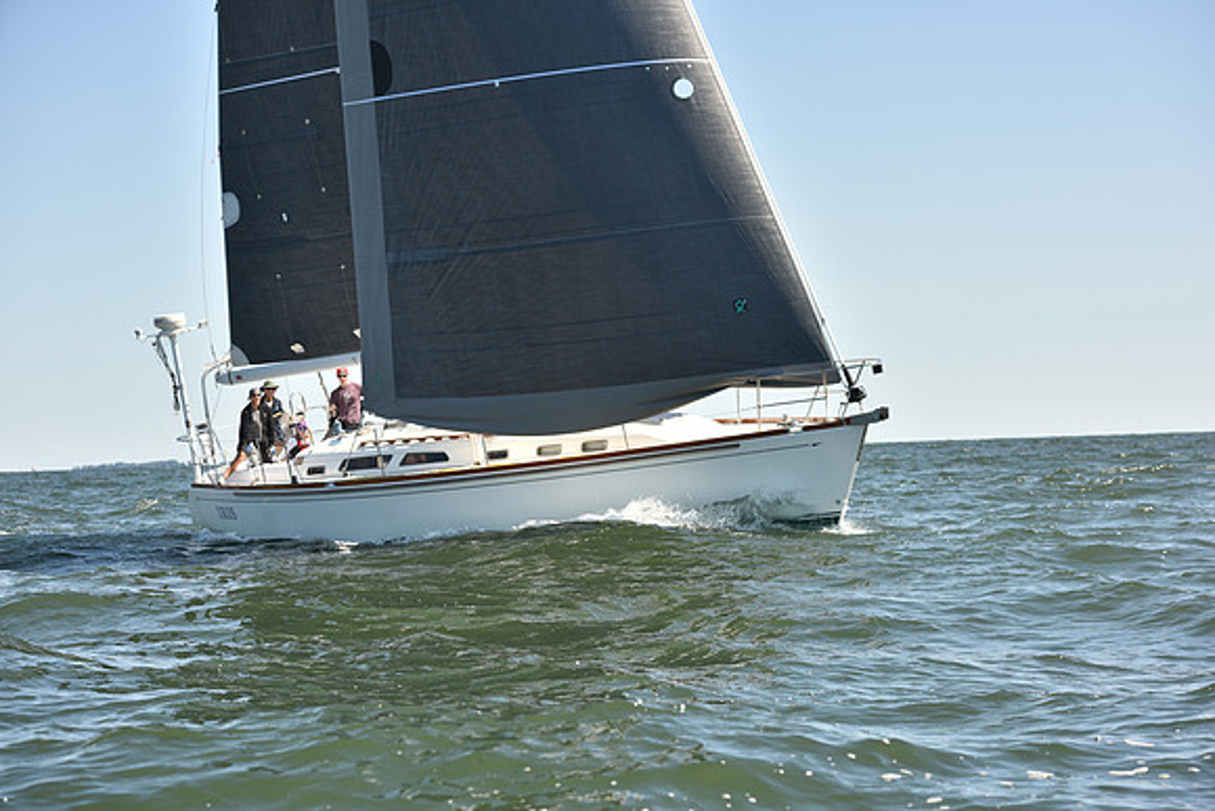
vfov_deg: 17.1
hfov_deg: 25.4
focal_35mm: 80
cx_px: 608
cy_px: 406
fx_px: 2701
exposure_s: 1/1000
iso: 250
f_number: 5.6
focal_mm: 80
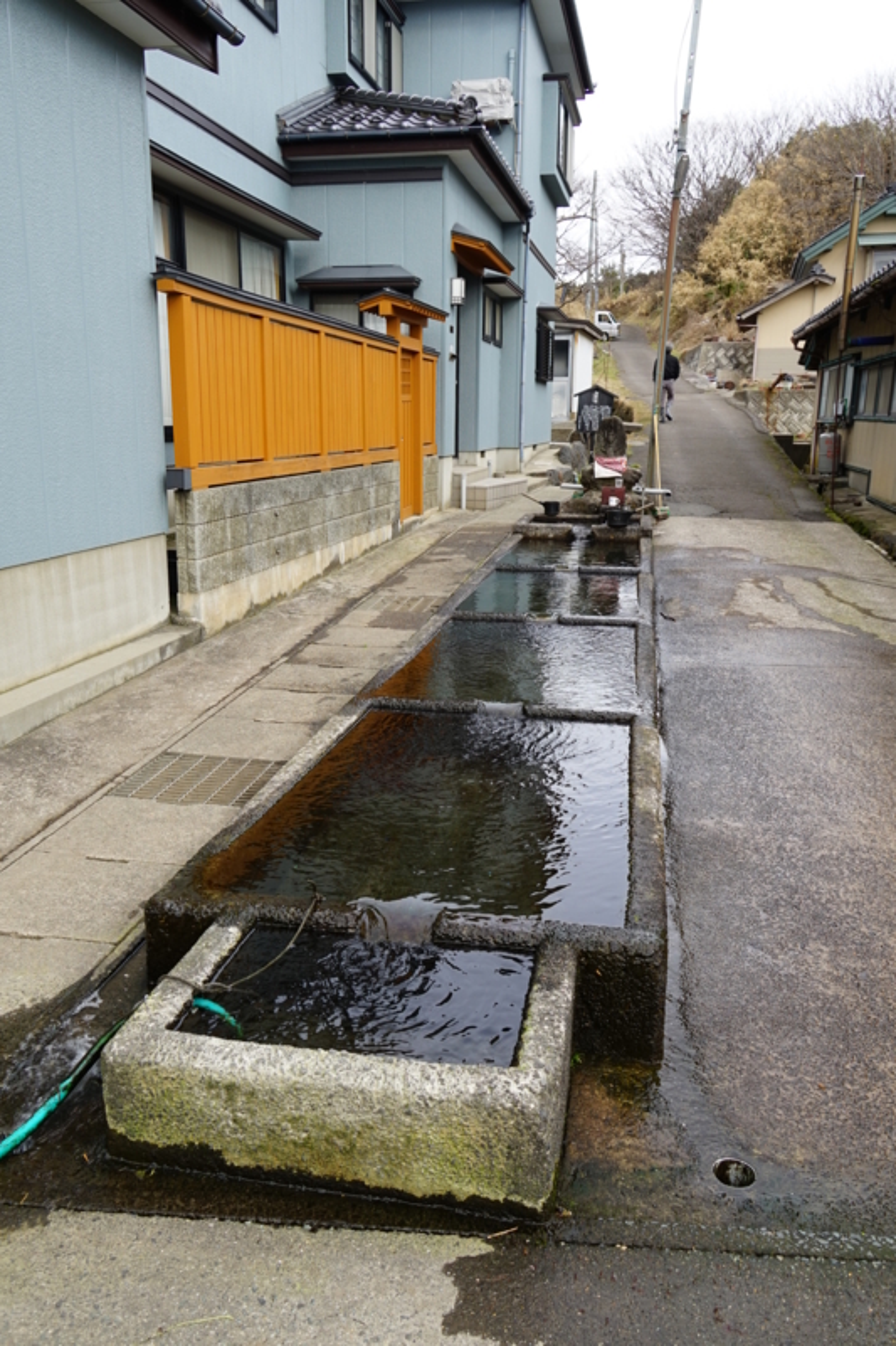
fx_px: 1008
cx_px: 448
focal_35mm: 27
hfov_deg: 47.9
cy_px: 673
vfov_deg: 67.4
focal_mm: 18
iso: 100
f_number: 8
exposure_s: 1/80
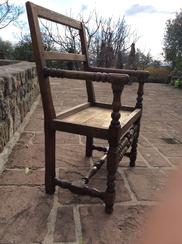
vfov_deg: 56.9
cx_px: 91
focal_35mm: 32
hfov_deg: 44.1
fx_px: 225
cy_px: 122
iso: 32
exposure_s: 1/724
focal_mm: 3.3
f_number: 2.4
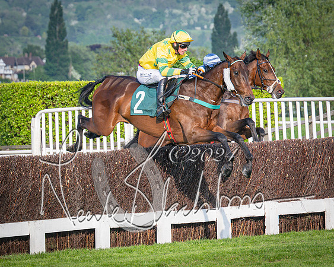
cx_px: 200
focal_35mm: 286
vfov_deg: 5.4
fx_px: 2824
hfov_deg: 6.8
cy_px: 137
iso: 400
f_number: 4
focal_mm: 130
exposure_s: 1/2000
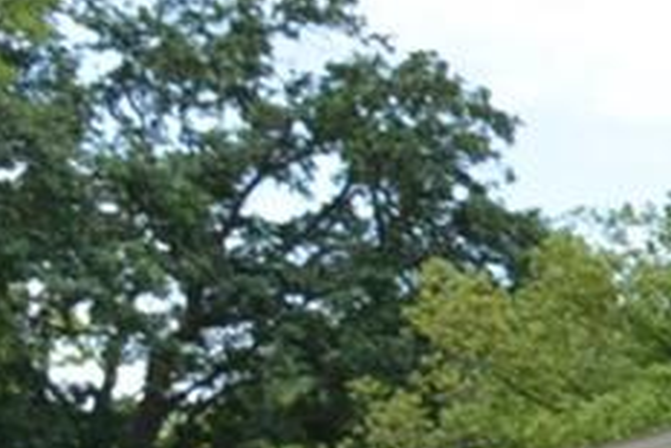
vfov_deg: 7.2
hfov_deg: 8.9
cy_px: 828
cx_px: 2065
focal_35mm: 186
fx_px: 3469
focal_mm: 18
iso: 160
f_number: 8
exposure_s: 1/250
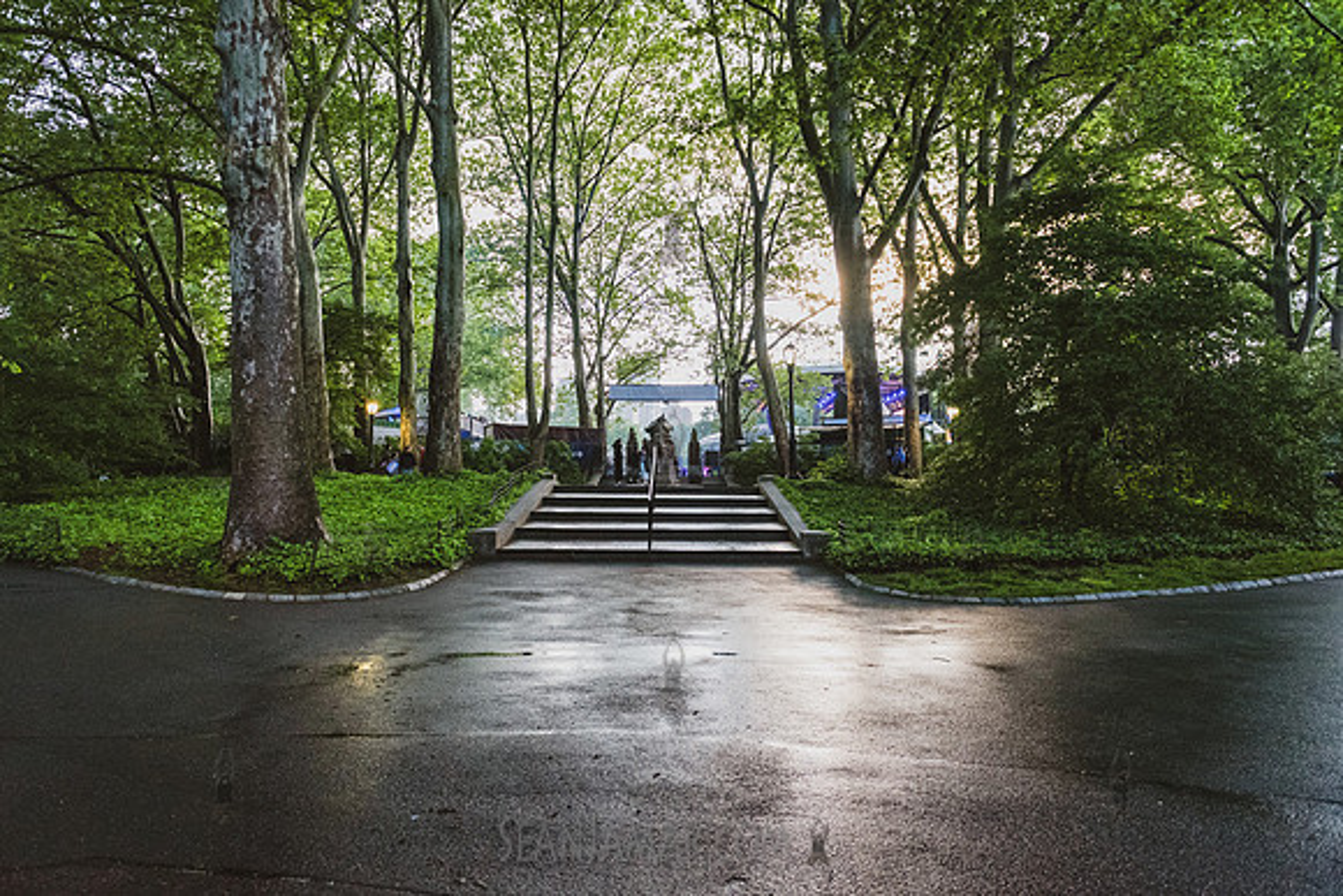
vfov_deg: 52.4
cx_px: 672
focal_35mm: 24
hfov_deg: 72.8
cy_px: 448
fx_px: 911
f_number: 3.2
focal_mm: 24
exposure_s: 1/400
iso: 6400
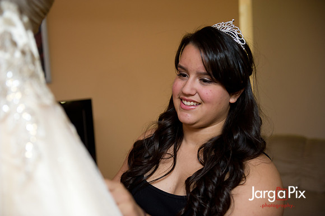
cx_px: 162
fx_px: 469
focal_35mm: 52
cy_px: 108
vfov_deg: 26.0
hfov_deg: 38.2
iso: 1600
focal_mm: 52
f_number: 3.2
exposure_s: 1/125
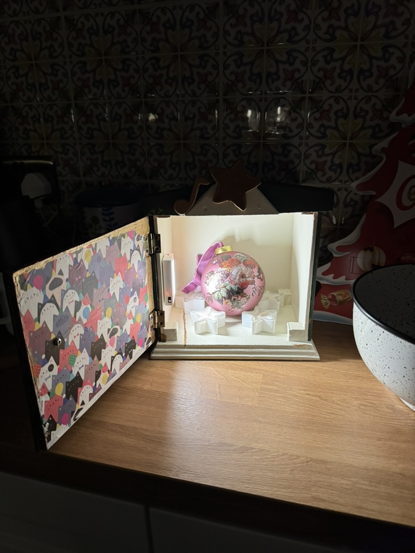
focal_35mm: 24
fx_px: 384
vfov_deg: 71.6
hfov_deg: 56.8
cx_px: 208
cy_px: 276
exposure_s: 1/60
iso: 400
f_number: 1.78
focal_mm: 6.76
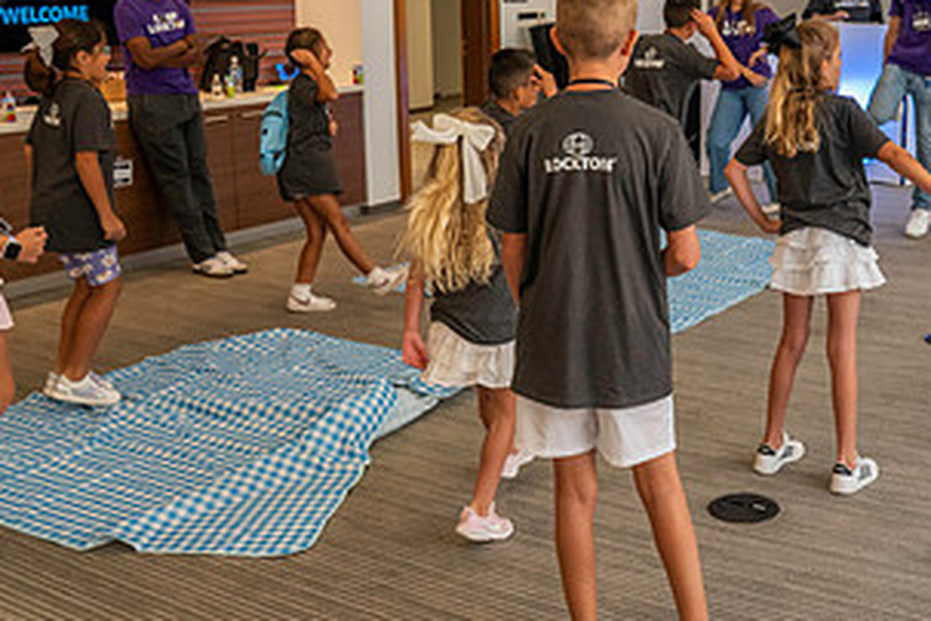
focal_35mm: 46
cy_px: 183
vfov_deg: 28.9
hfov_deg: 41.6
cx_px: 685
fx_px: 1190
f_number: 4
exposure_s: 1/160
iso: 2000
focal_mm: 24
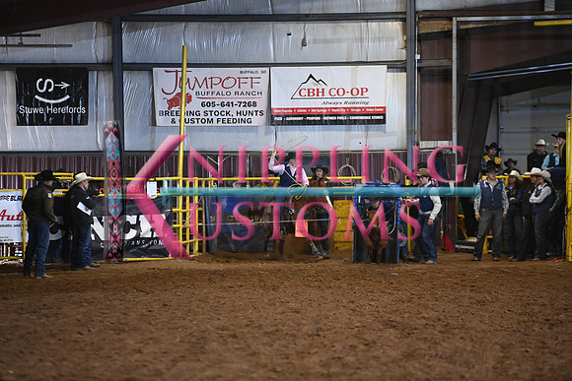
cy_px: 190
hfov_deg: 10.3
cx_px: 286
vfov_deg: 6.9
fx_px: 3178
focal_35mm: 200
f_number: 2.8
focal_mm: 200
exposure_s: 1/250
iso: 3200
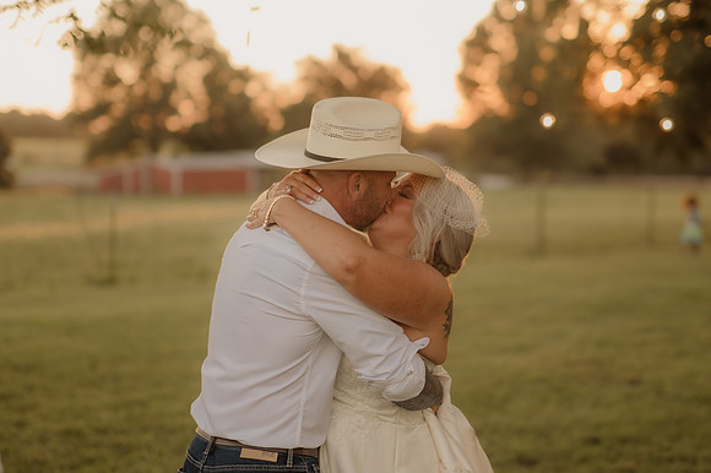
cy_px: 236
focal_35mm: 75
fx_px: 1480
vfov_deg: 18.2
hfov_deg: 27.0
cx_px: 356
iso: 200
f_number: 2.8
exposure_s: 1/400
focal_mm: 50
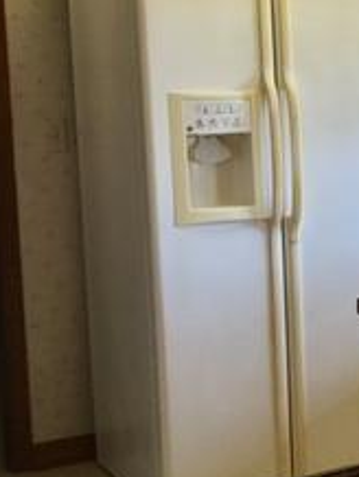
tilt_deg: -5.7
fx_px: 1173
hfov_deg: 14.9
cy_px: 206
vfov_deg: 23.0
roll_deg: -0.5
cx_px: 672
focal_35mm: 85
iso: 32
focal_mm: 4.15
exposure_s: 1/15
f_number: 2.2
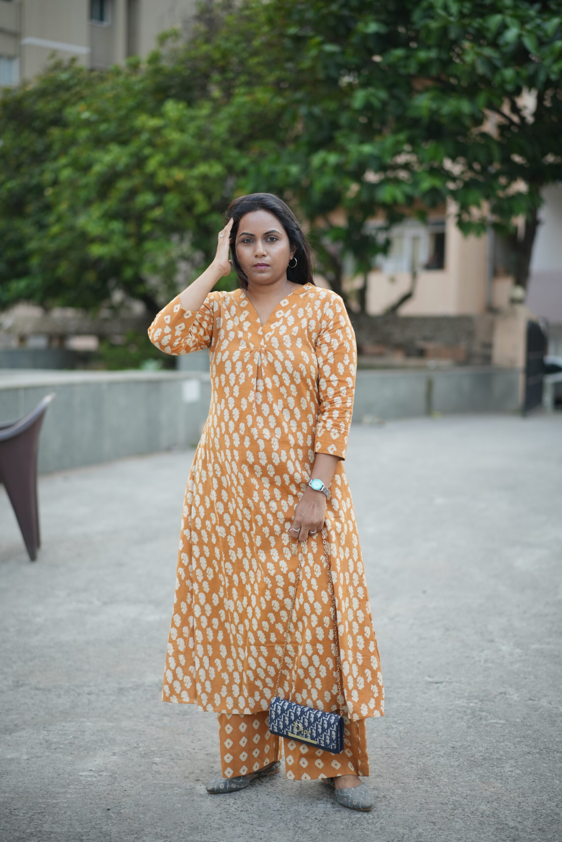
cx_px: 281
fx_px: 1288
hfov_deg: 24.6
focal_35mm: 55
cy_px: 421
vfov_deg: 36.2
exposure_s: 1/320
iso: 640
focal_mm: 55
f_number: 2
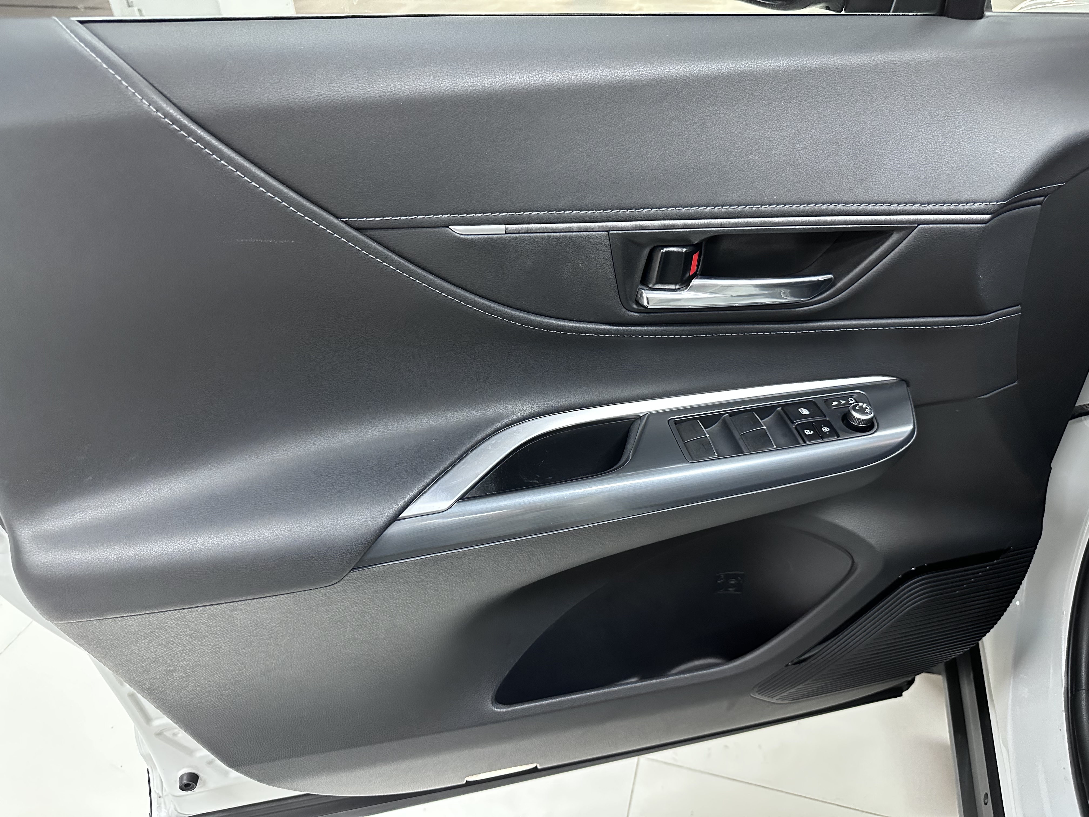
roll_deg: +1.3
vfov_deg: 56.8
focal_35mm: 24
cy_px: 408
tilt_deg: -36.7
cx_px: 544
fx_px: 755
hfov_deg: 71.6
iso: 500
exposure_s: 1/50
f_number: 1.78
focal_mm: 6.86
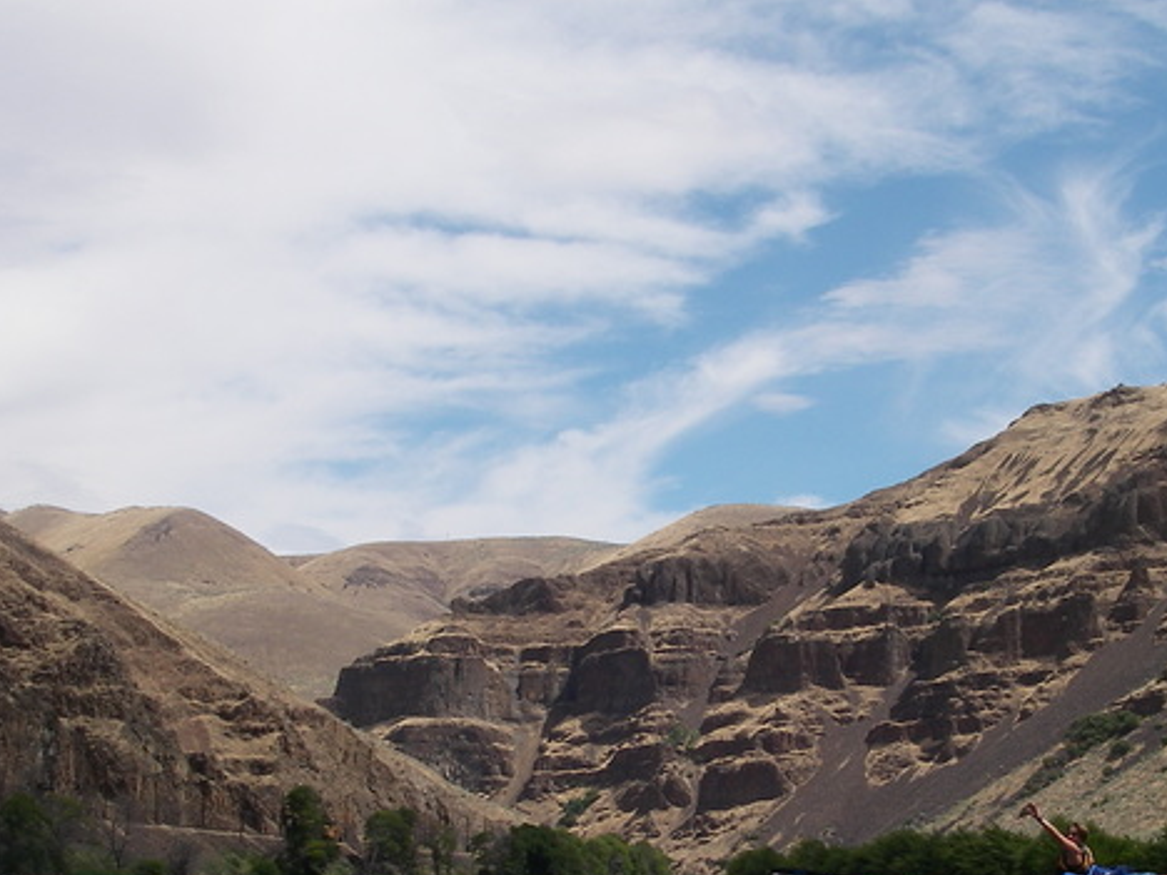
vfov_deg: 22.5
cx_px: 663
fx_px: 2191
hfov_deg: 29.8
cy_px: 601
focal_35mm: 65
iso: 64
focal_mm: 6.3
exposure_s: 1/320
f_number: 6.6
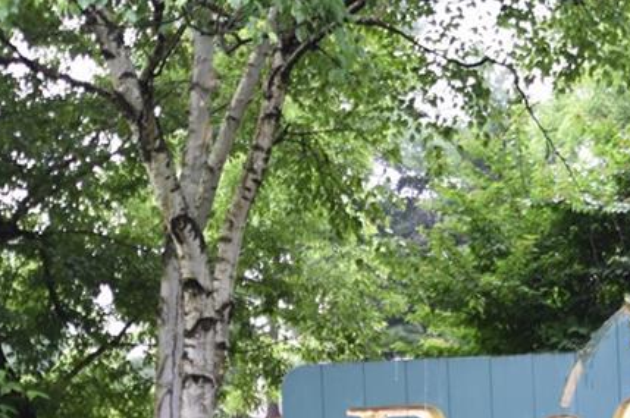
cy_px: 452
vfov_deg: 15.5
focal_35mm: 86
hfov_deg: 22.9
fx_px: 1503
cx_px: 601
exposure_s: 1/100
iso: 400
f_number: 5
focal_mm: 24
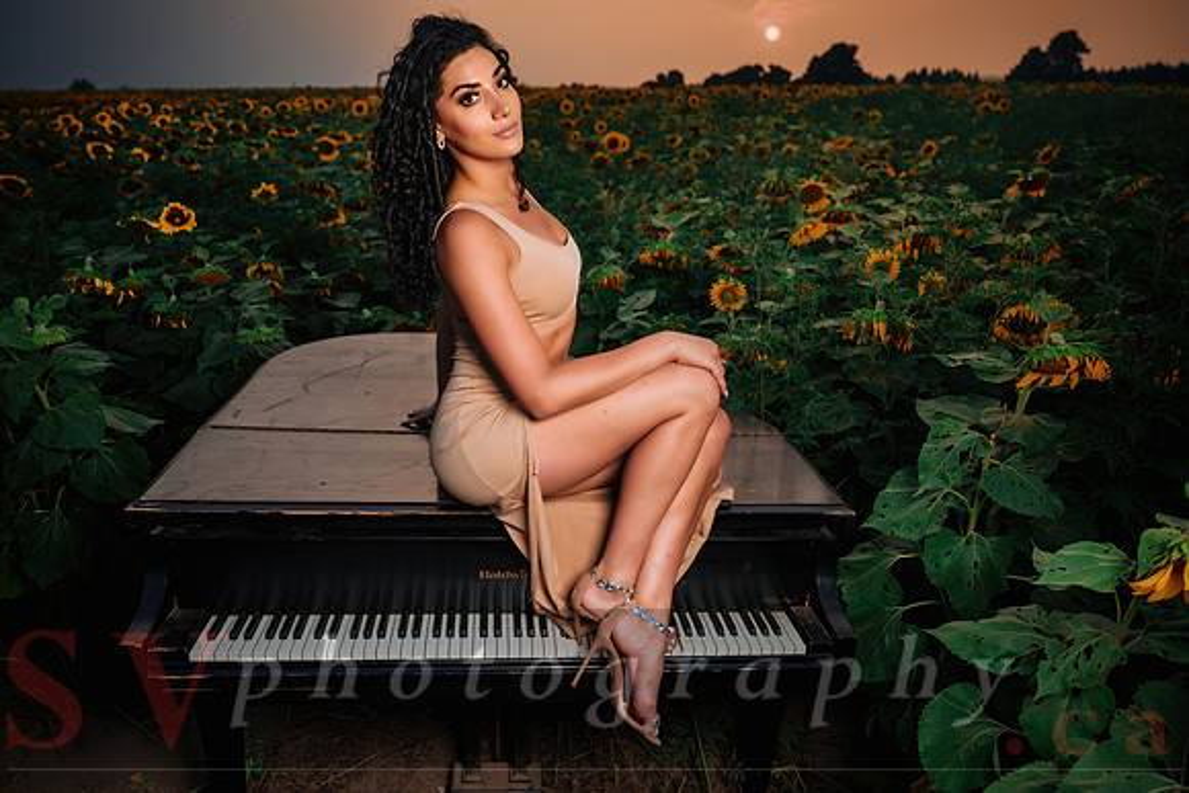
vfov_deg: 48.0
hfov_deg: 67.4
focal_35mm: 27
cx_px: 582
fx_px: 891
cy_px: 396
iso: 64
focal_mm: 26
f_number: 3.2
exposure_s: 1/100
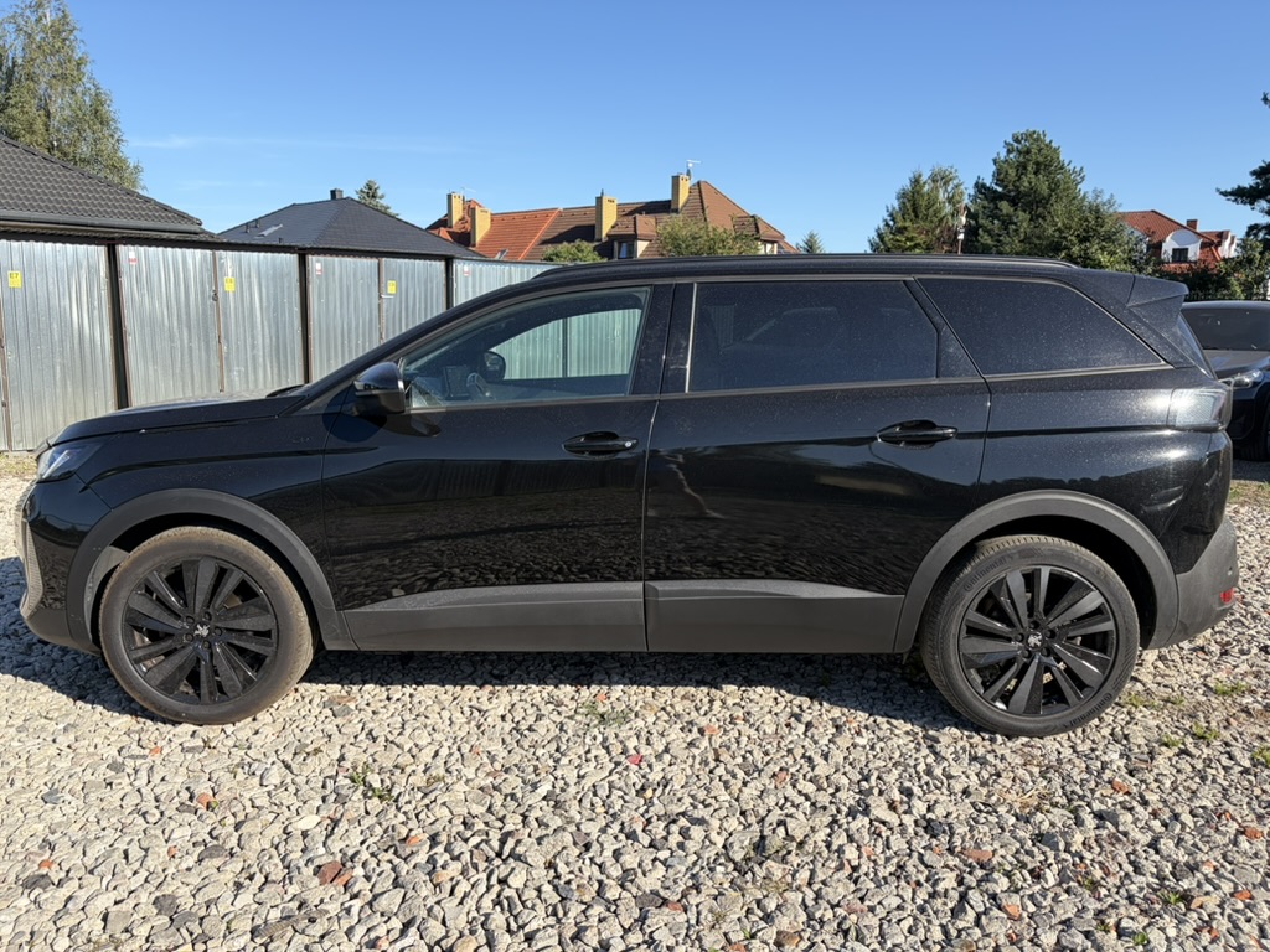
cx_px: 635
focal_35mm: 26
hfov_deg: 67.3
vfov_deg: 53.1
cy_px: 476
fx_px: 954
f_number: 1.6
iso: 50
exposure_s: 1/2451
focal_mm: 5.96
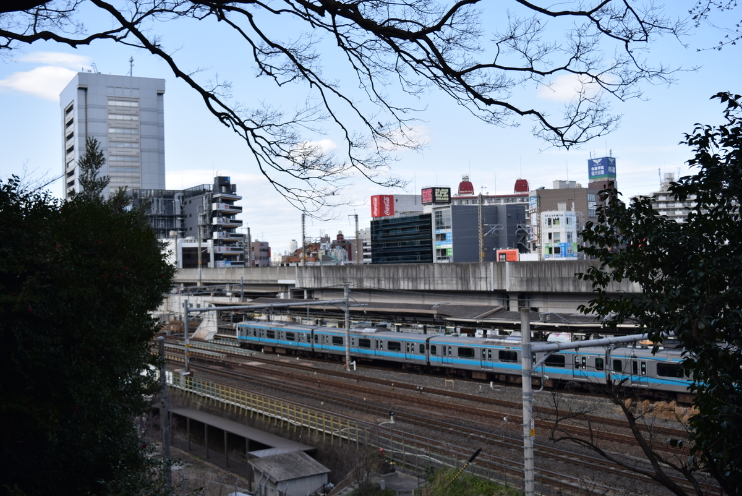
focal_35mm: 40
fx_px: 835
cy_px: 248
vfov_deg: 33.1
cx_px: 371
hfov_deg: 47.9
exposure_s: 1/400
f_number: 5.6
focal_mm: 27
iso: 100
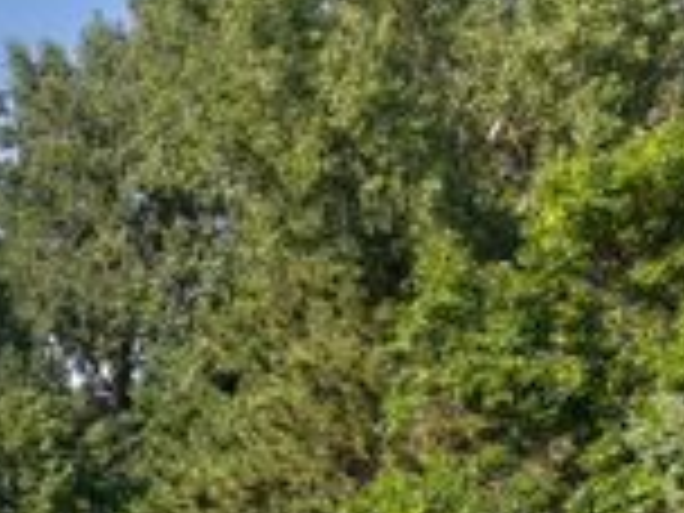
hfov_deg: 22.5
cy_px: 601
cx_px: -171
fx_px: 1561
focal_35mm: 79
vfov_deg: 17.8
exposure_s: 1/2500
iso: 170
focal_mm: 8.67
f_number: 1.8
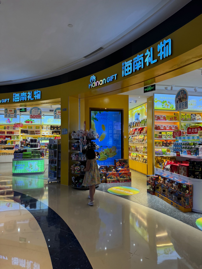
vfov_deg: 71.6
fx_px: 187
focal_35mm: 24
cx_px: 101
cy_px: 134
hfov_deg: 56.9
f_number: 1.78
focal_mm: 6.76
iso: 100
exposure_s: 1/180
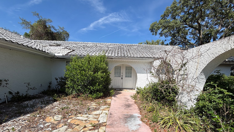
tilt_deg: -7.5
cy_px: 87
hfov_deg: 99.3
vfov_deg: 65.5
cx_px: 121
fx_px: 99
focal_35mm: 16
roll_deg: -1.4
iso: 20
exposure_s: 1/1001
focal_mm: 2.22
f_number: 2.2
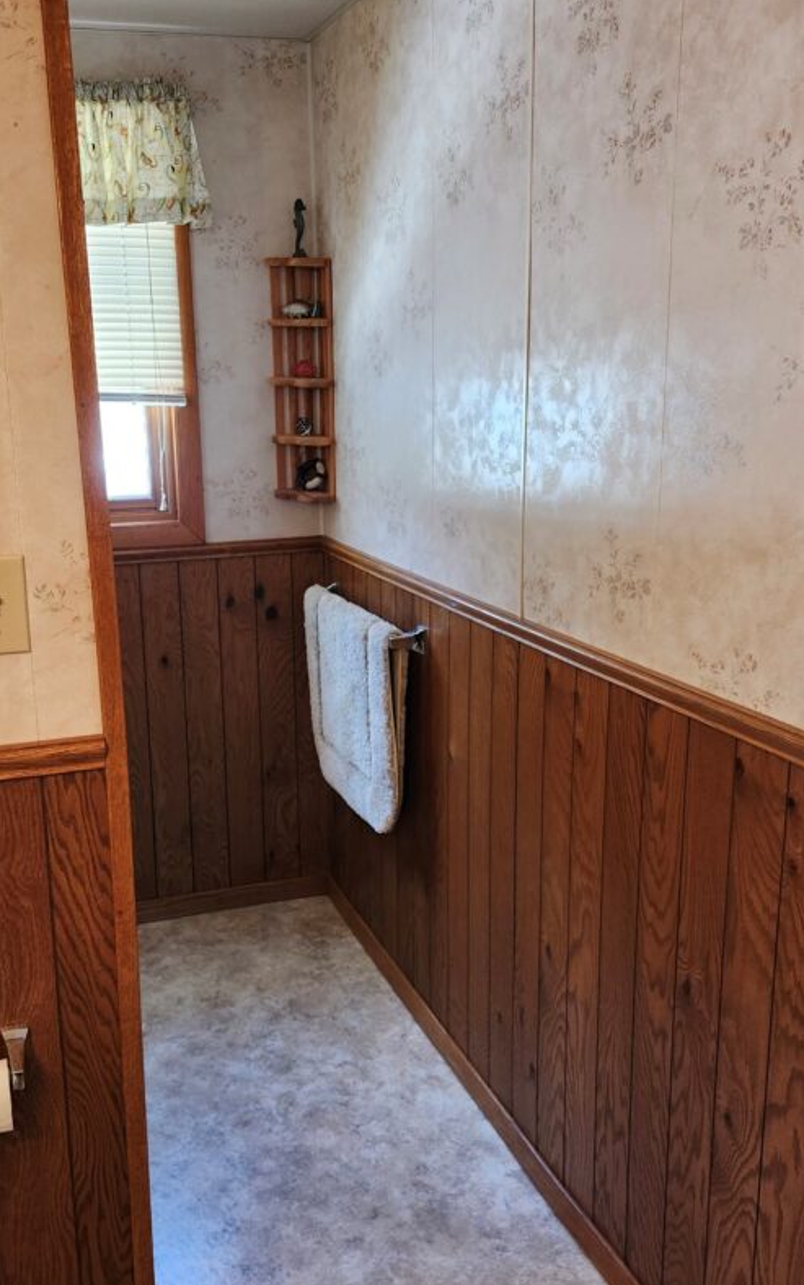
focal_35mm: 33
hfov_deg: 38.3
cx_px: 345
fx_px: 1156
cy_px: 642
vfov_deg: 58.1
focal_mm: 5.54
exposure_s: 1/120
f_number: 1.8
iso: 640
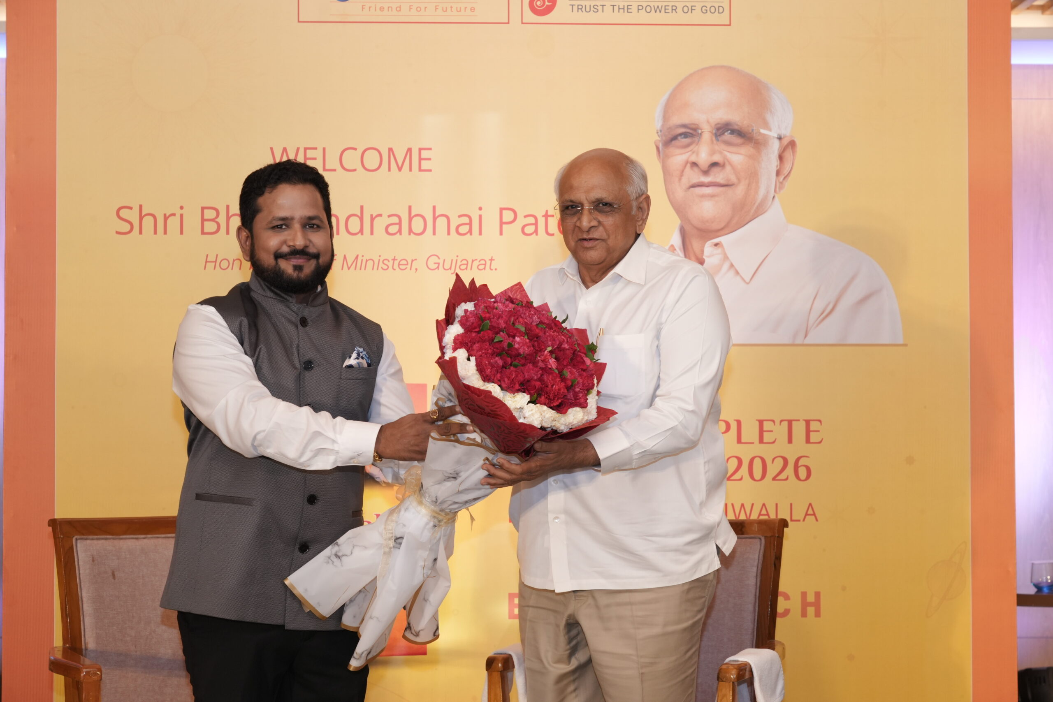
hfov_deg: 29.2
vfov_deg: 19.7
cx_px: 526
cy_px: 351
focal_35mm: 69
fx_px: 2018
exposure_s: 1/160
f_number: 7.1
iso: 1250
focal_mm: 69
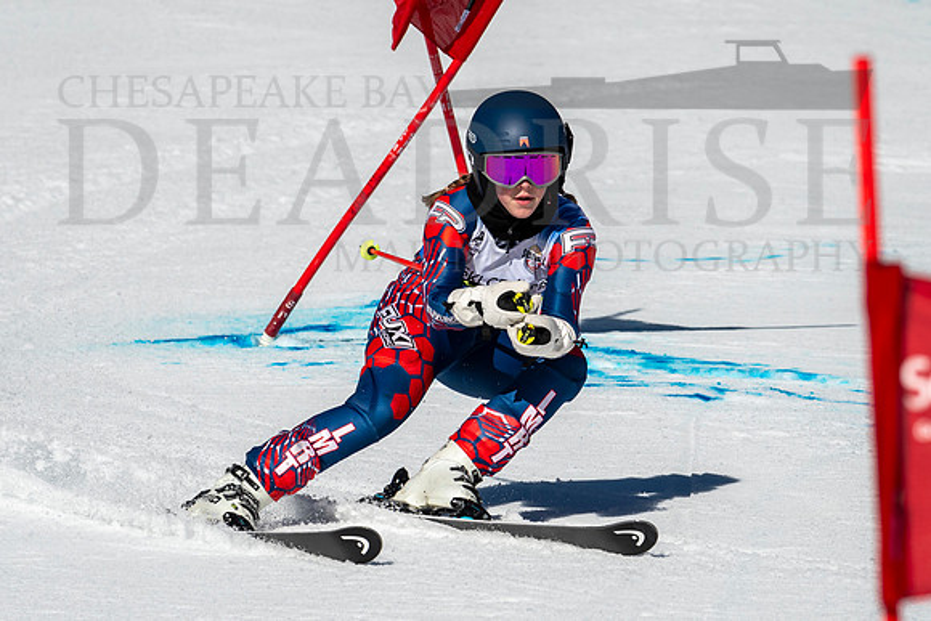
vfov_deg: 1.6
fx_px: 22384
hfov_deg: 2.4
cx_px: 449
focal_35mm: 865
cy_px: 280
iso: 200
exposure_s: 1/2000
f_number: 8
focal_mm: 400
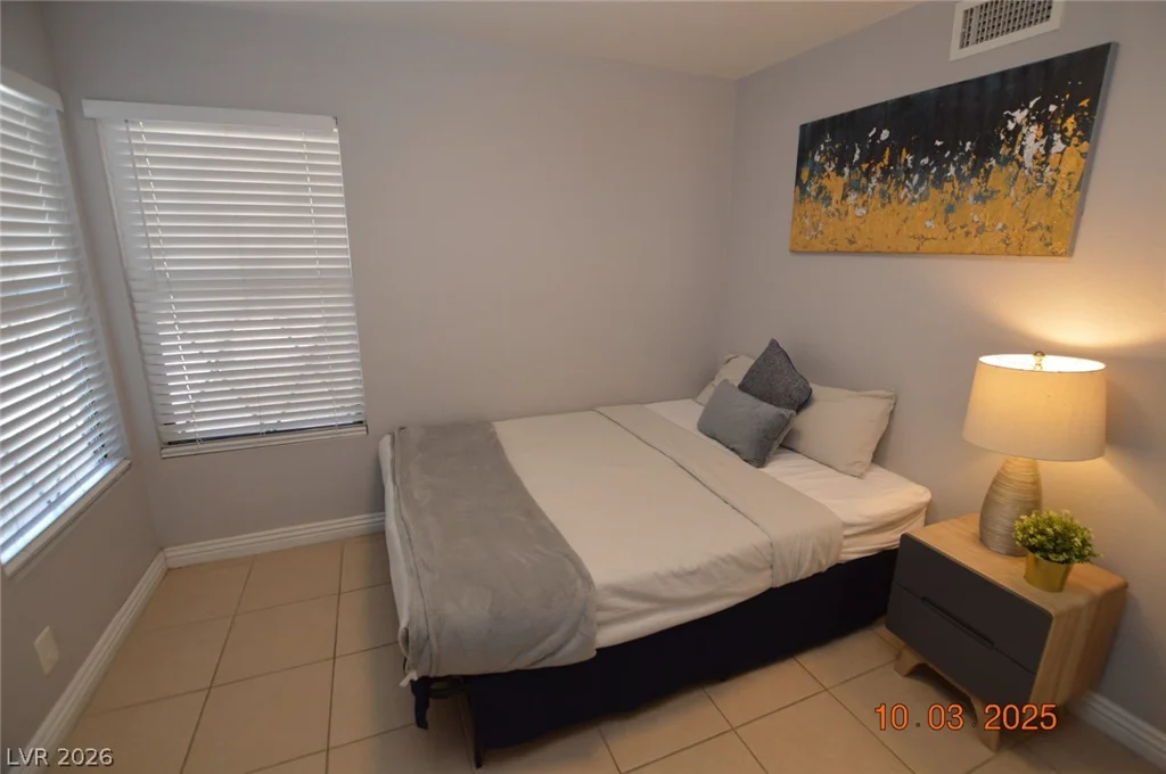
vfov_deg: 67.2
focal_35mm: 18
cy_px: 387
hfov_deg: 90.1
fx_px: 582
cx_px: 583
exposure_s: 1/60
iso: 400
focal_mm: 12
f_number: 4
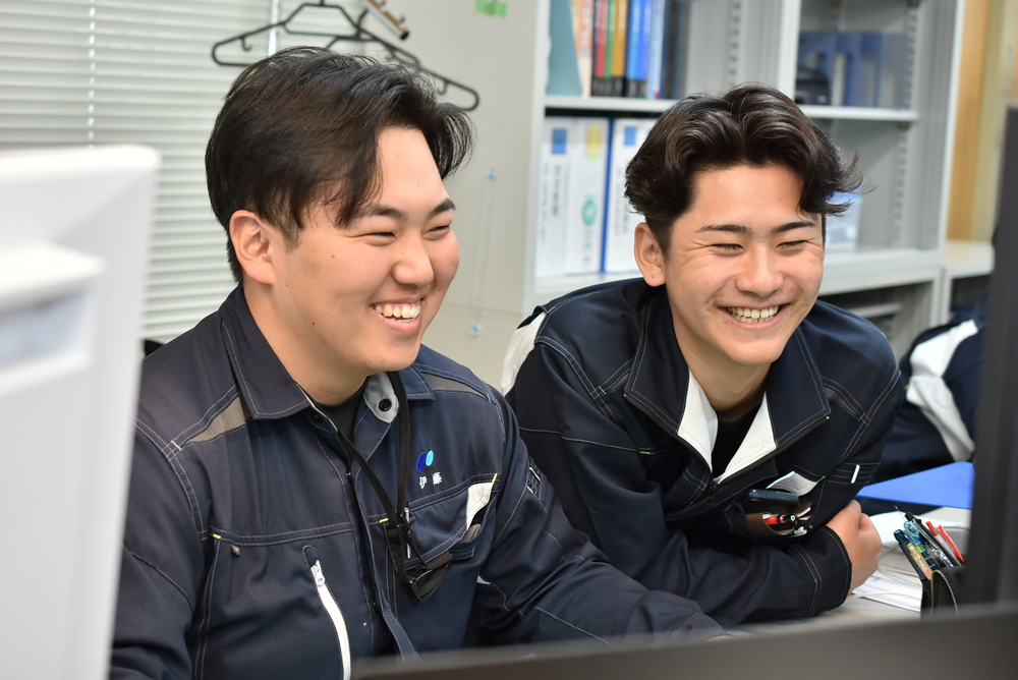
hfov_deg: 33.4
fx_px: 1698
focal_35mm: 60
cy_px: 340
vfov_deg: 22.7
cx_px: 509
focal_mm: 40
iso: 640
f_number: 3.5
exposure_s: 1/250
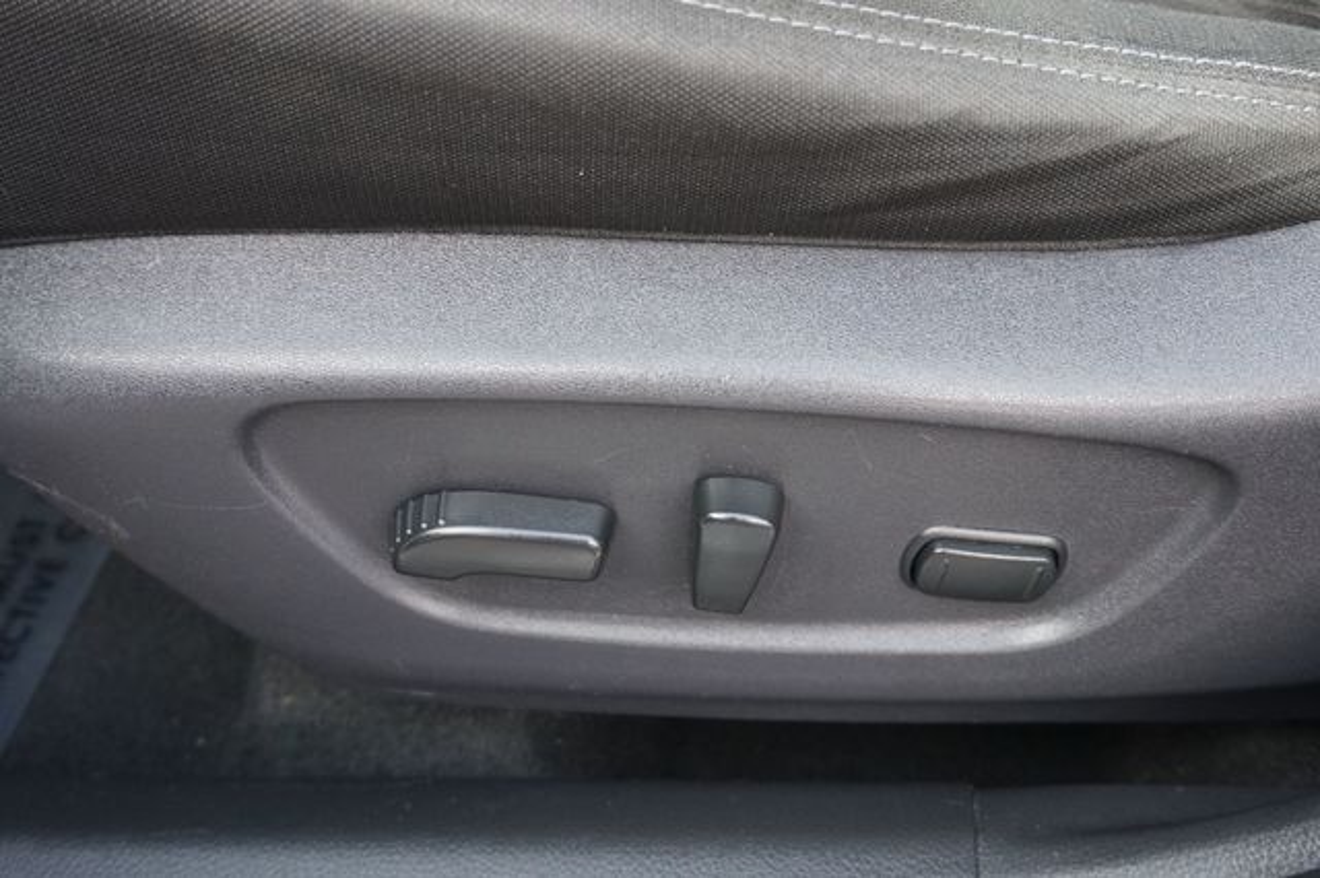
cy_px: 439
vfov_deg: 38.3
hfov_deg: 55.1
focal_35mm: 34
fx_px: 1264
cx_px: 660
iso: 400
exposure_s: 1/60
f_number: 4
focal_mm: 23
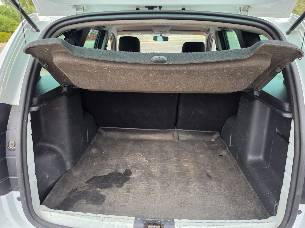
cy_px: 114
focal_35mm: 23
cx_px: 152
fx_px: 203
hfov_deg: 73.9
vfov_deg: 58.9
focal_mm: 6.5
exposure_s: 1/100
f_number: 1.4
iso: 80
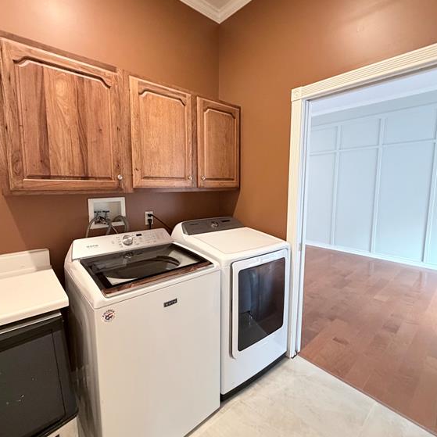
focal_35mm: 17
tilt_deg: -5.9
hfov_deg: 84.0
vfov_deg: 83.9
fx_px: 243
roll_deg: -0.8
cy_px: 213
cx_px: 219
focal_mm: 2.22
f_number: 2.2
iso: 400
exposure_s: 1/60
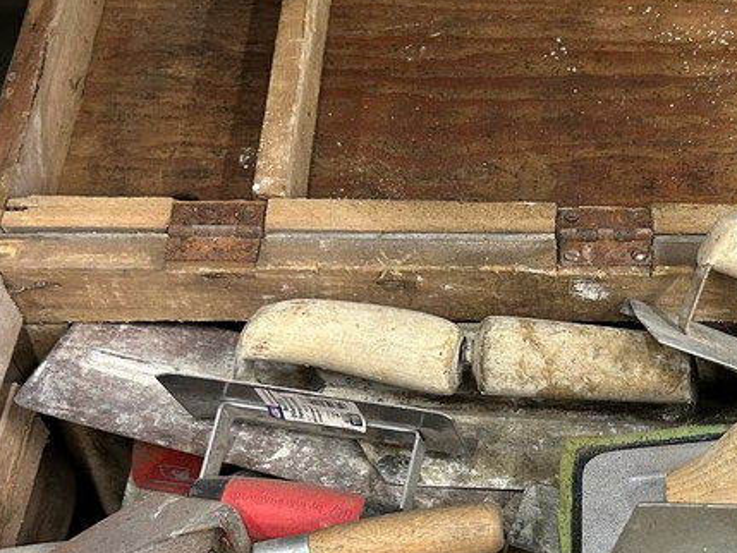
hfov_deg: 30.0
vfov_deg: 23.2
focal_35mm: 62
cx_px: 644
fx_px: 1320
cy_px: 476
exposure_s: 1/60
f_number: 1.5
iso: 250
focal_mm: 5.7
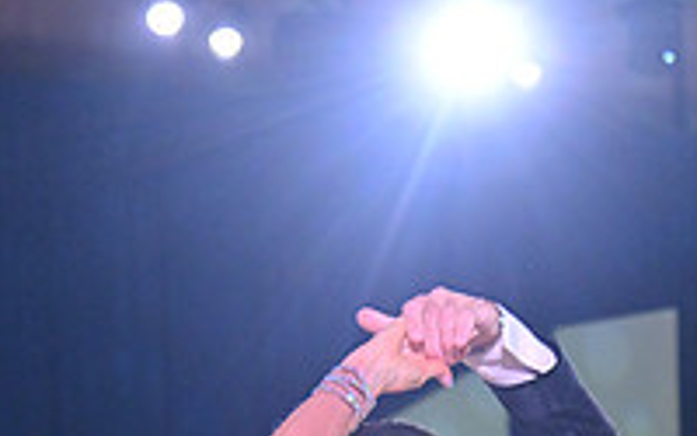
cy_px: 1001
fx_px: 4388
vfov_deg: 5.5
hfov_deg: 9.1
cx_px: 500
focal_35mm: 231
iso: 3200
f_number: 6.3
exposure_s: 1/400
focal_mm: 78
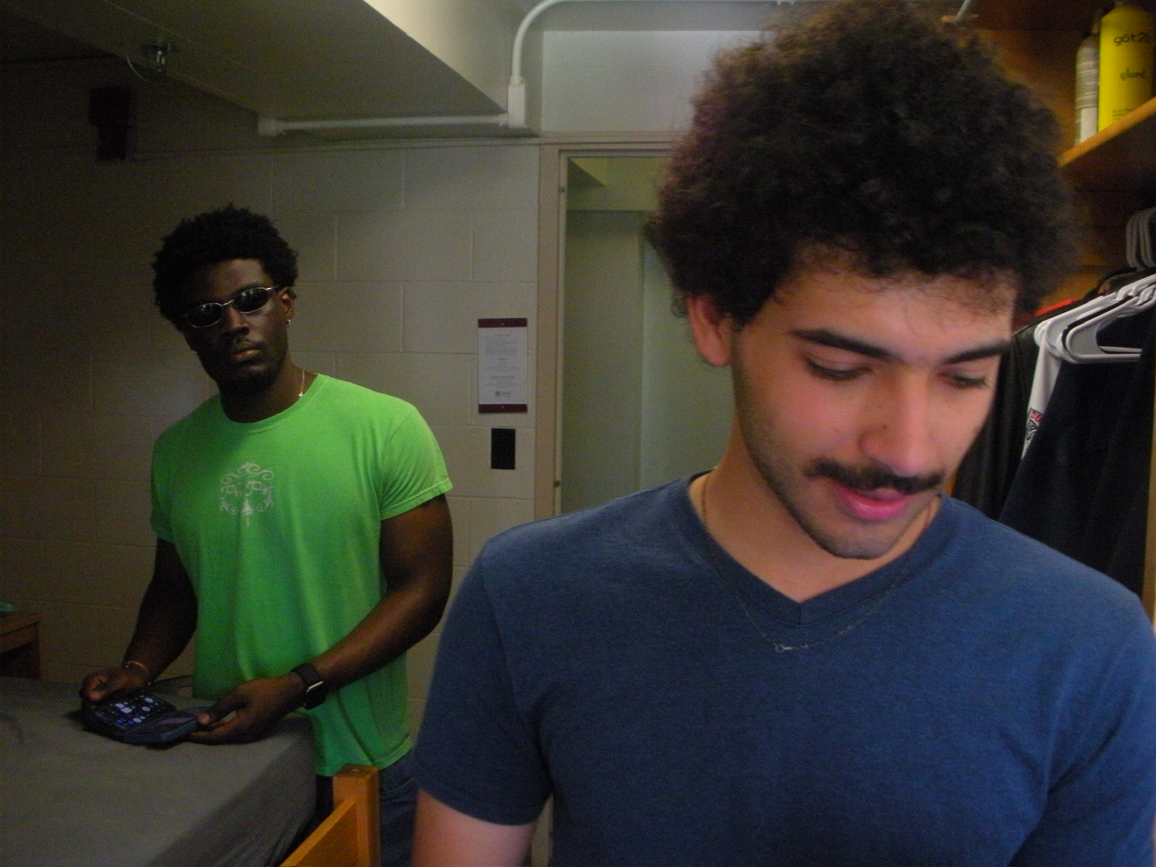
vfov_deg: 39.7
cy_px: 434
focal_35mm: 36
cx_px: 578
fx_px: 1202
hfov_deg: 51.4
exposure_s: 1/44
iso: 400
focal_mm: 6.3
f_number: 3.5
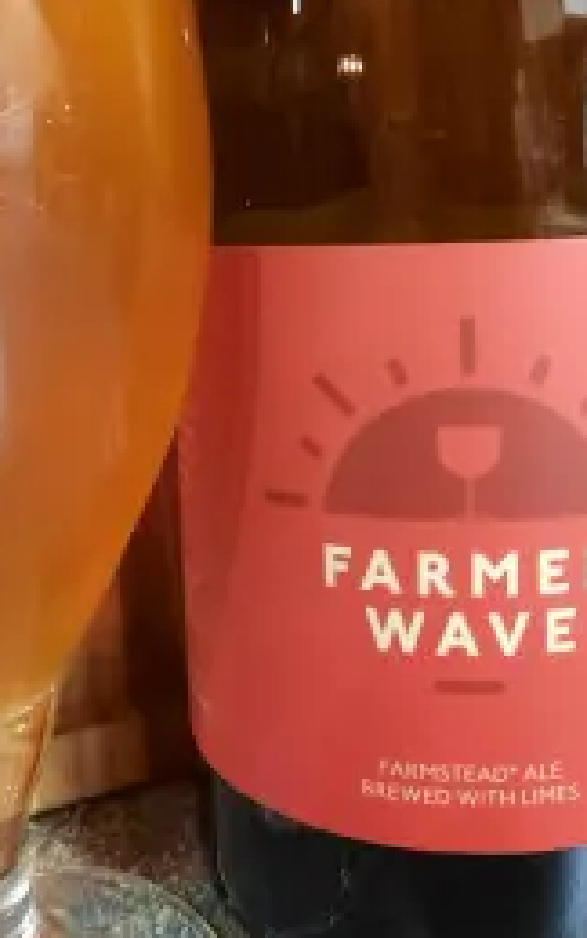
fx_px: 1049
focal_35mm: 41
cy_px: 344
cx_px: 243
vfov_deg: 47.7
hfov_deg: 31.2
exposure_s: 1/24
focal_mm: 4.6
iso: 320
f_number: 2
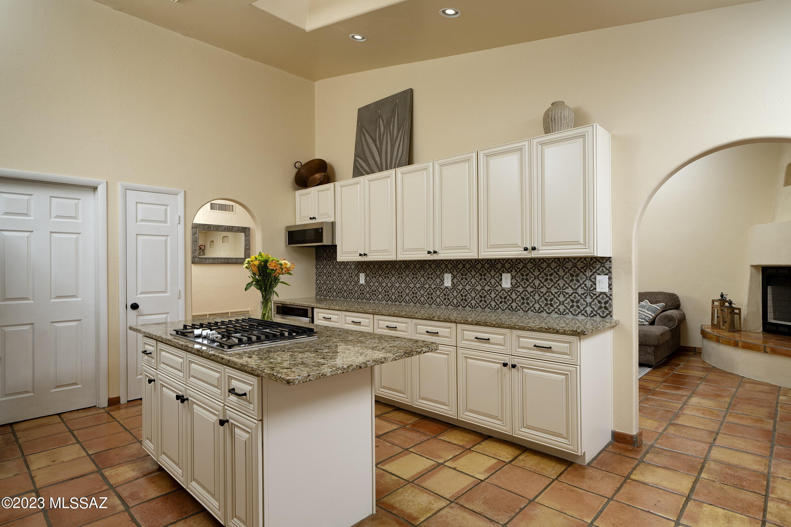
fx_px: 395
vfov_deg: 67.4
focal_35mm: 18
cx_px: 396
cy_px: 264
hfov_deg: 90.0
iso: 200
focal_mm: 18
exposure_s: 1/160
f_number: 7.1
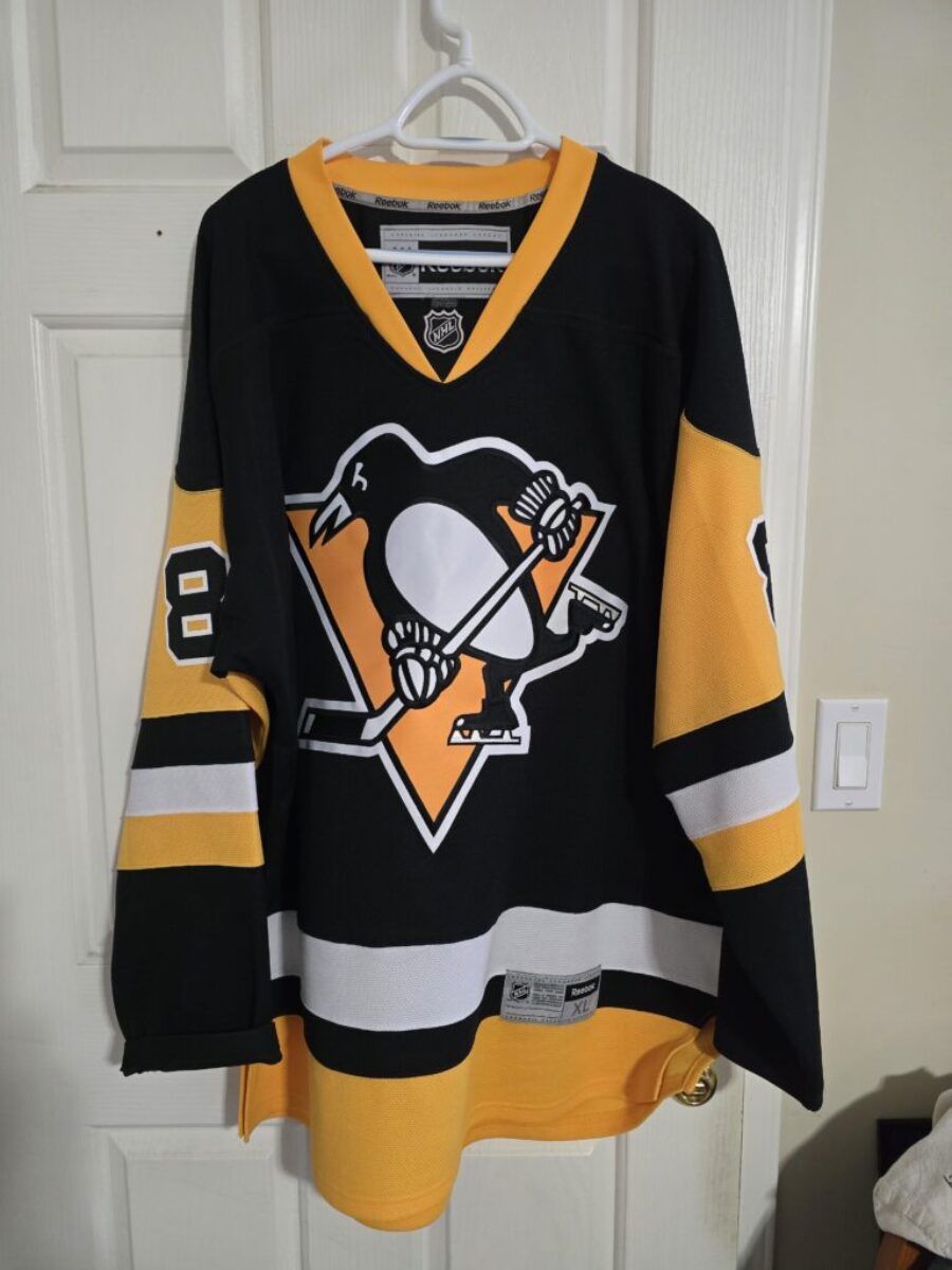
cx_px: 476
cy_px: 635
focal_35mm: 23
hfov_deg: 58.9
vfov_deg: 73.9
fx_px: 843
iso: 1000
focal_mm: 6.3
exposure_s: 1/60
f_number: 1.7
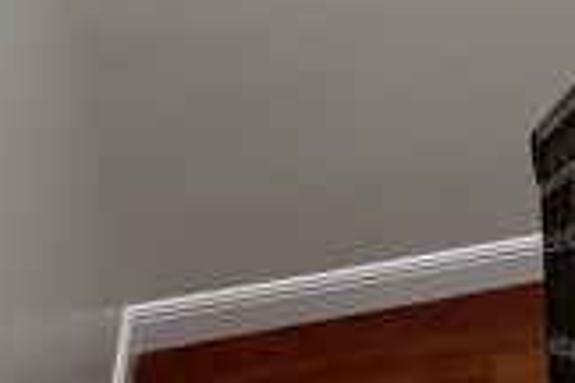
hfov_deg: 17.8
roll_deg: +1.4
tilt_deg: -17.2
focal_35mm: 107
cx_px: 752
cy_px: -383
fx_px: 1709
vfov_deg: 11.5
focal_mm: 4.25
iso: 64
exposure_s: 1/120
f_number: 1.8
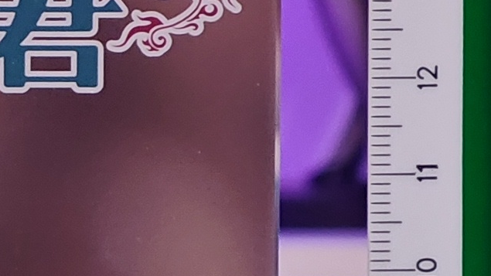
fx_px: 5832
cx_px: -224
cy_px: 346
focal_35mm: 448
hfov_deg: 4.8
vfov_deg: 2.7
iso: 1000
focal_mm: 7.48
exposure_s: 1/25
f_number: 2.4
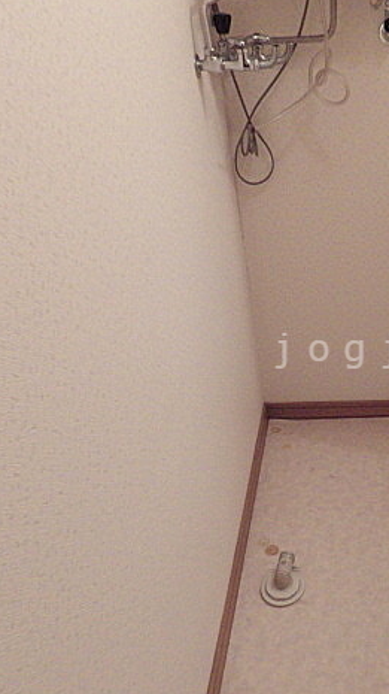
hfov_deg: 33.0
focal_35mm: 33
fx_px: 606
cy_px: 351
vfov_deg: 59.5
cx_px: 377
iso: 500
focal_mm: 4
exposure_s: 1/45
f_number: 3.1
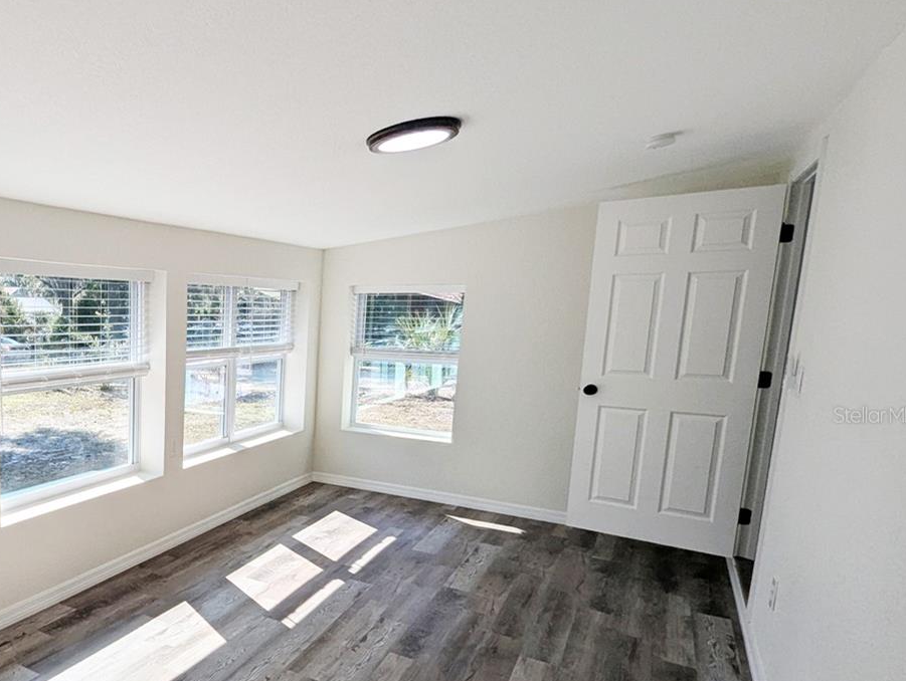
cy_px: 415
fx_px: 603
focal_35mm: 23
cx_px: 127
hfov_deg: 64.2
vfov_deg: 58.4
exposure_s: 1/752
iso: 42
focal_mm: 1.95
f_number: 2.2
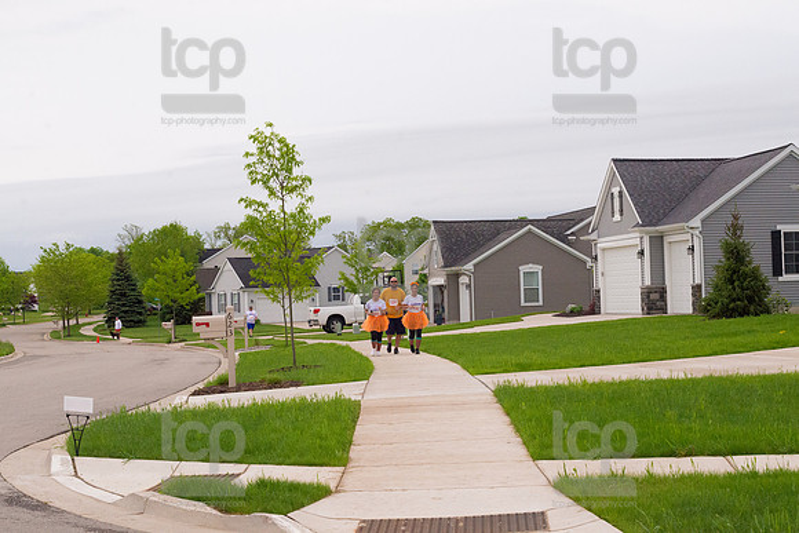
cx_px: 400
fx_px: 1554
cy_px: 266
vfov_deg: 19.5
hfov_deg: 28.8
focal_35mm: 70
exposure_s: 1/1250
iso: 4000
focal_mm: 70
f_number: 10
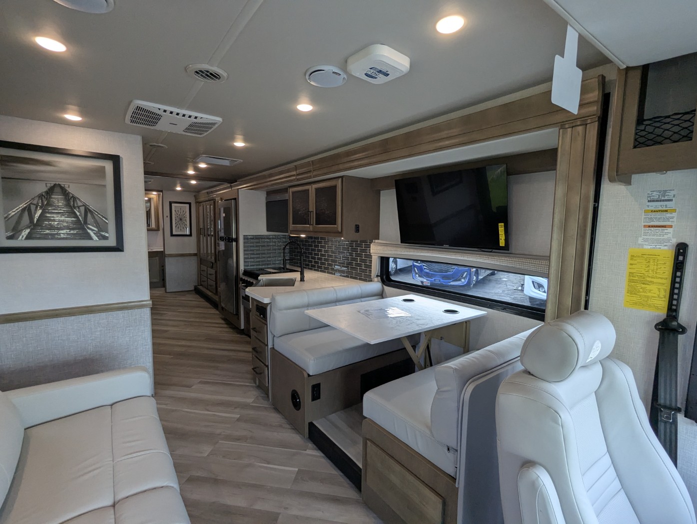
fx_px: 323
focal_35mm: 16
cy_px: 262
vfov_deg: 78.2
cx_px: 348
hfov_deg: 94.4
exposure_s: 1/205
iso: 155
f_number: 2.2
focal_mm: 2.35
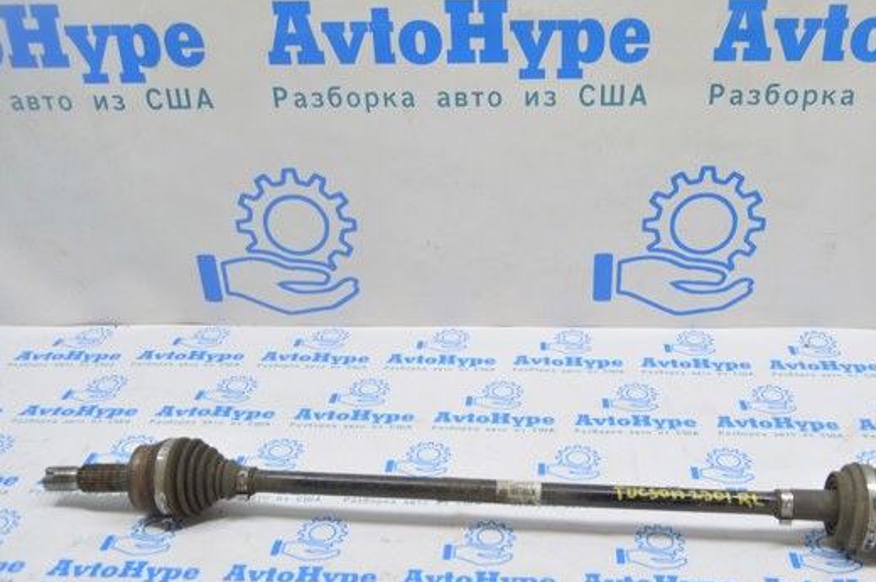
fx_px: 899
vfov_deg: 35.8
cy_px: 325
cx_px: 513
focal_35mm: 37
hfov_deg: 51.7
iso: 400
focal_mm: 20
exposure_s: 1/20
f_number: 5.6
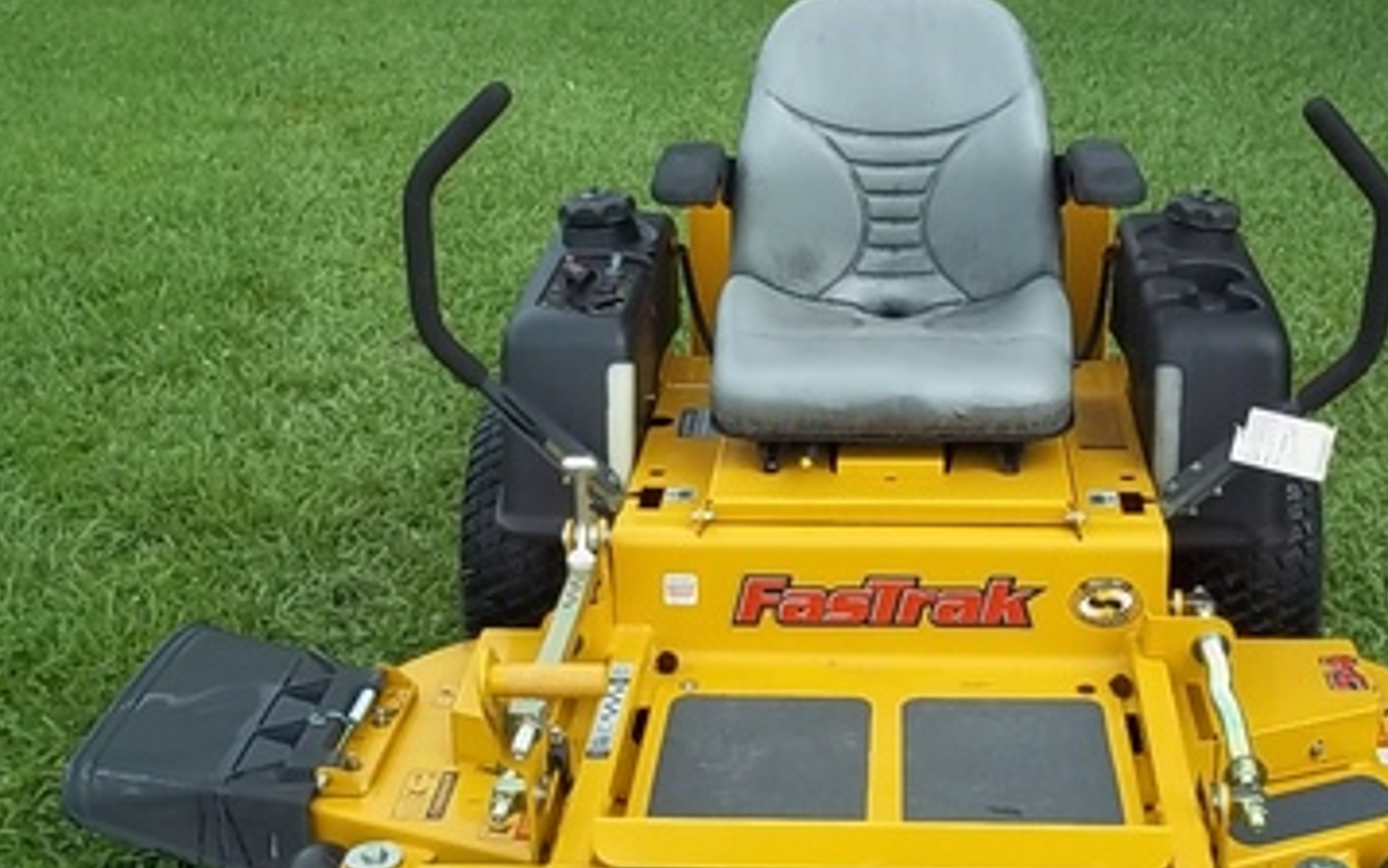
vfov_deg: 22.4
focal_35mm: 58
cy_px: 519
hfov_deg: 34.9
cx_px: 861
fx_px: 2195
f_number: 3.1
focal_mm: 6.5
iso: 80
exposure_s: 1/400
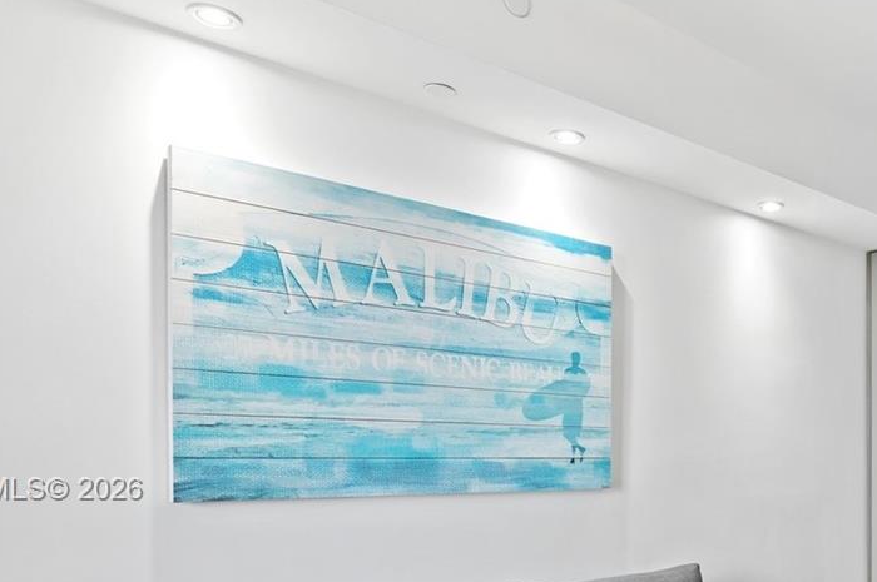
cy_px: 491
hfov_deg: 53.0
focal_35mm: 32
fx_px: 779
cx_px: 754
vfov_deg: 38.9
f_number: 8
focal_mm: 14
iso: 200
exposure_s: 1/2.5
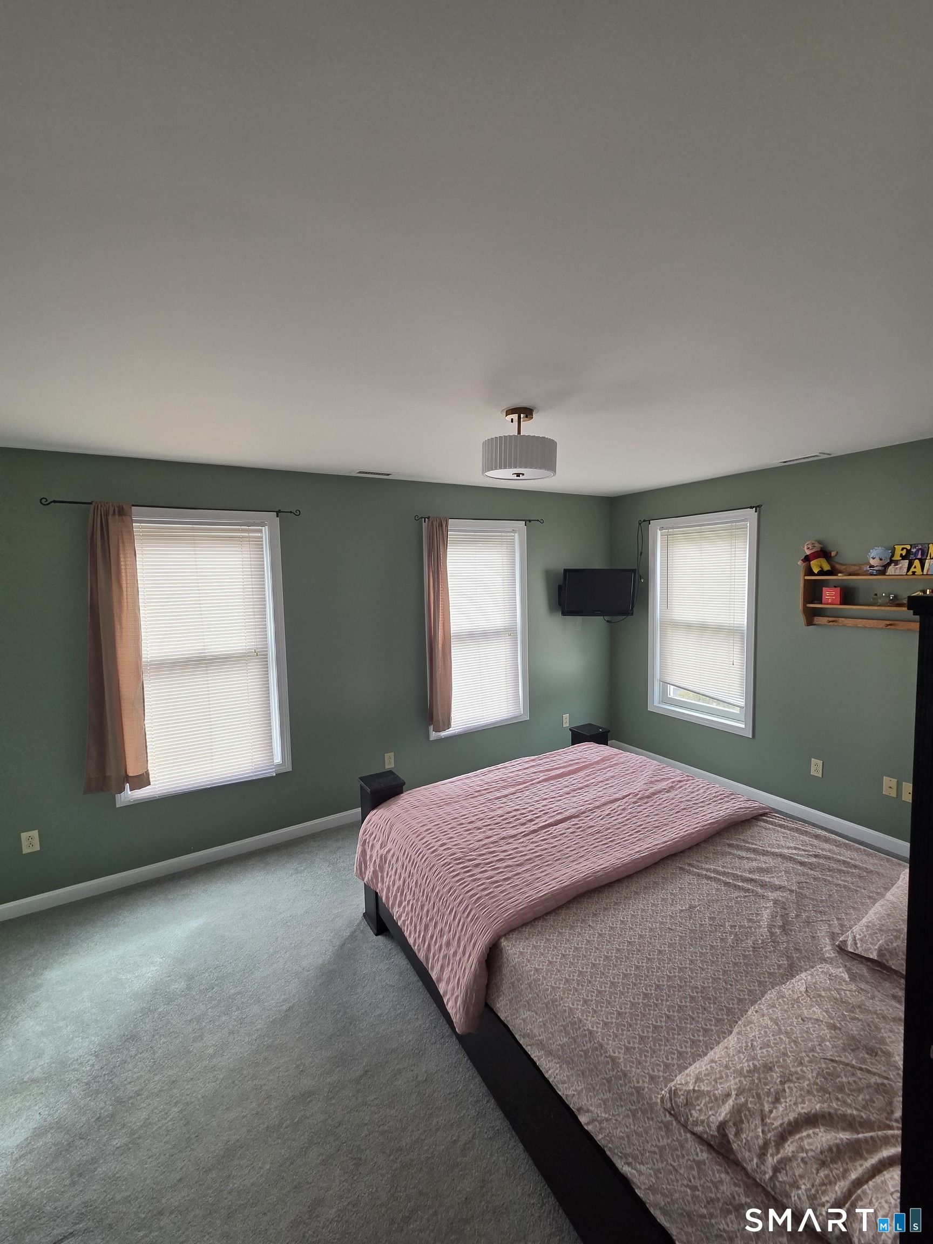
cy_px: 622
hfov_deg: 89.9
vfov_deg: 106.2
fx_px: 467
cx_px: 466
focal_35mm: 13
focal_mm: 2.2
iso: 125
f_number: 2.2
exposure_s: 1/120
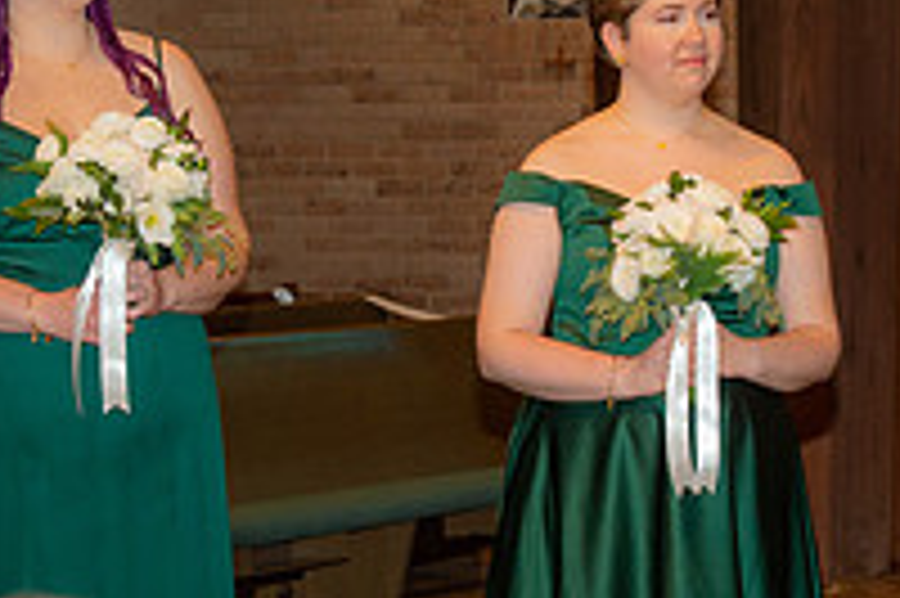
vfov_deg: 6.8
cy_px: 355
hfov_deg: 10.1
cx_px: 387
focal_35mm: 203
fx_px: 5071
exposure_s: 1/100
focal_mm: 70
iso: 1600
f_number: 7.1
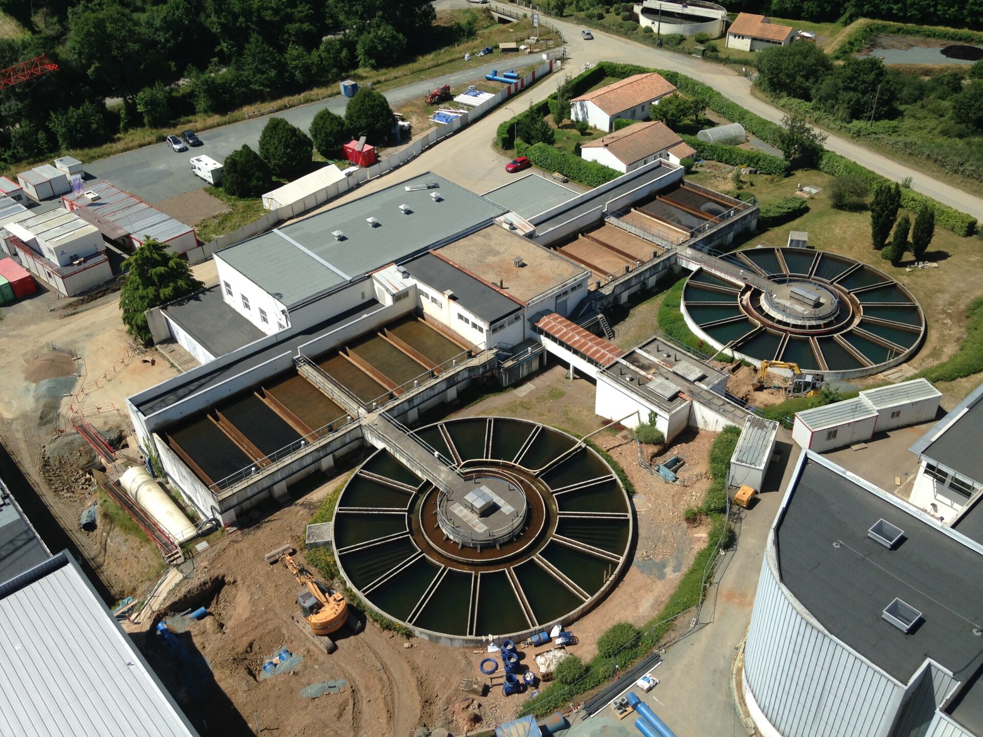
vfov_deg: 42.9
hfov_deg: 55.4
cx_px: 492
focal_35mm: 33
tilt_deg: -37.3
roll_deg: +1.8
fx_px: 937
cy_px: 368
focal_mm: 4.12
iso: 50
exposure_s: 1/1808
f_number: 2.4
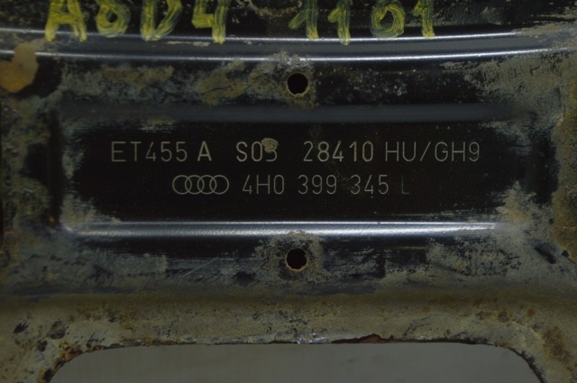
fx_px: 1321
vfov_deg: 16.5
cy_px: 192
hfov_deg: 24.6
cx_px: 288
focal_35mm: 82
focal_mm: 55
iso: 400
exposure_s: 1/60
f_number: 5.6
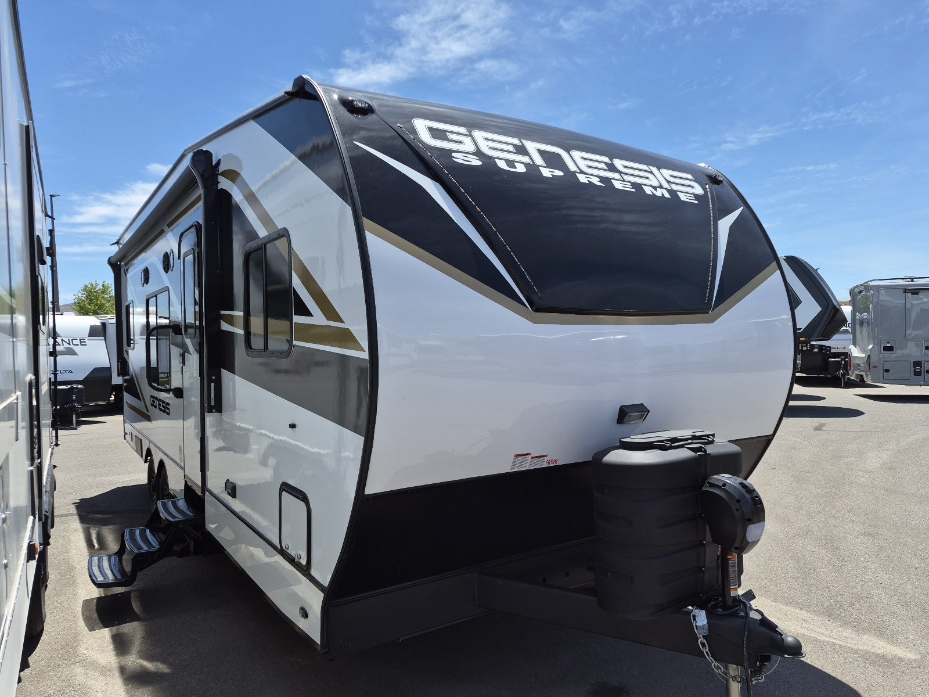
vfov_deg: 58.9
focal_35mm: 23
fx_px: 617
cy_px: 348
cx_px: 464
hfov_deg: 73.9
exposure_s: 1/5000
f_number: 1.8
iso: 80
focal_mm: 5.4
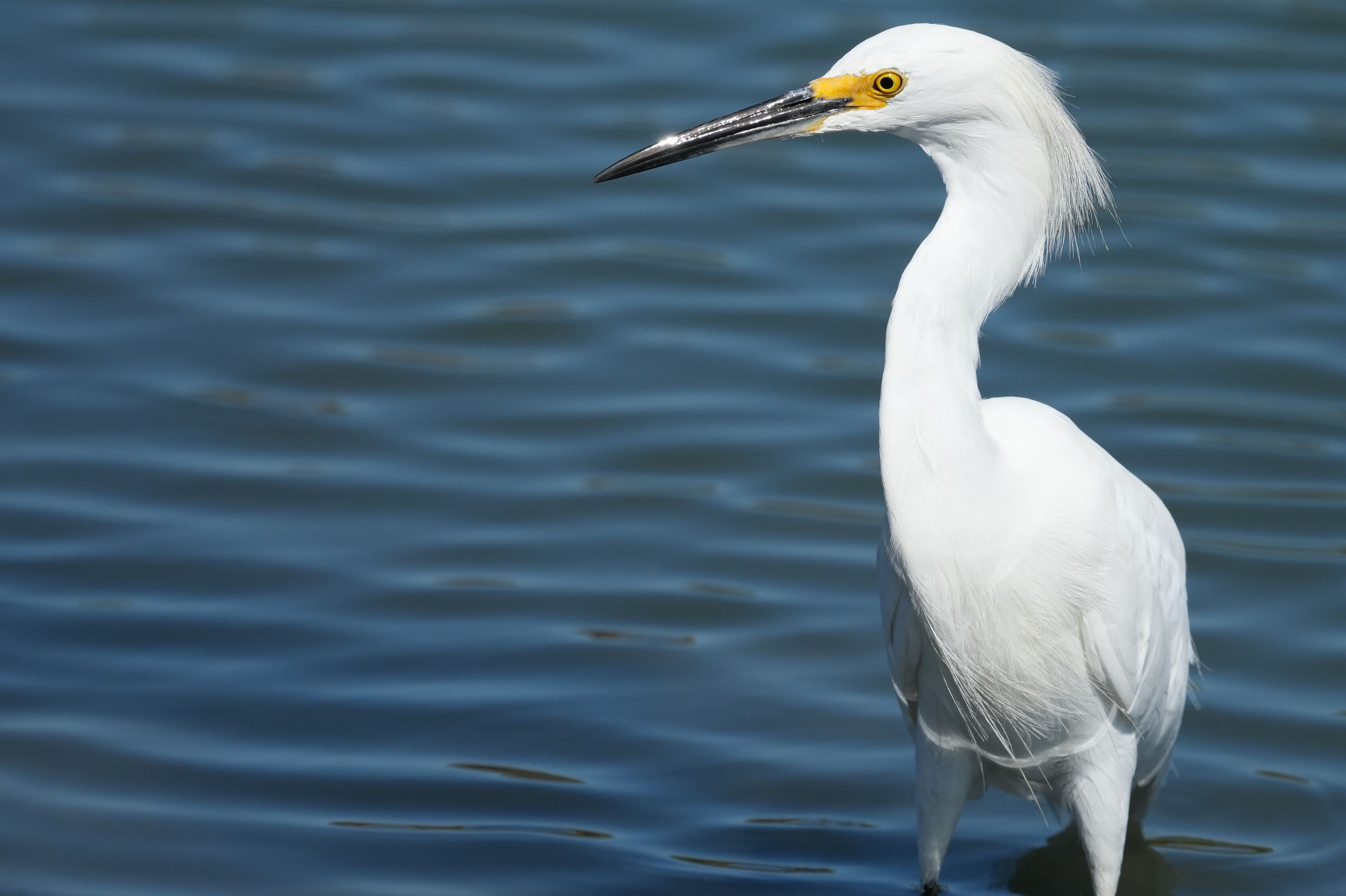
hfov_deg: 1.9
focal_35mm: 1059
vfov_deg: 1.3
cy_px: 428
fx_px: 39588
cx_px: 813
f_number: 6.3
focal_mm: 560
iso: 500
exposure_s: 1/2500
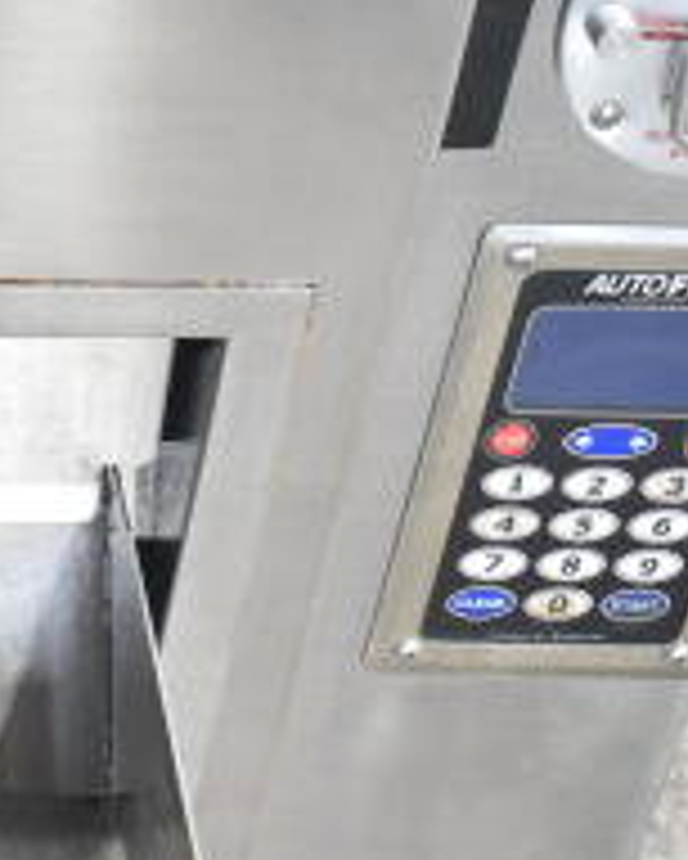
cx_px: -589
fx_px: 3548
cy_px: 723
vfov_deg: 13.7
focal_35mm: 140
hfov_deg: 10.4
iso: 1600
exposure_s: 1/50
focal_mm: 31
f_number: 4.2
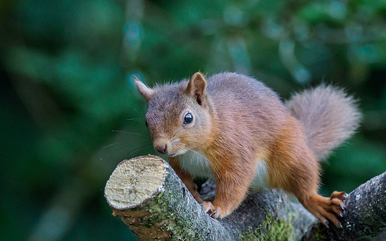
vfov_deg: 1.1
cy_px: 128
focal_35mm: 1190
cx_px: 160
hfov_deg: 1.8
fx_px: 12510
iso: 1250
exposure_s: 1/250
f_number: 4
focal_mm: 300
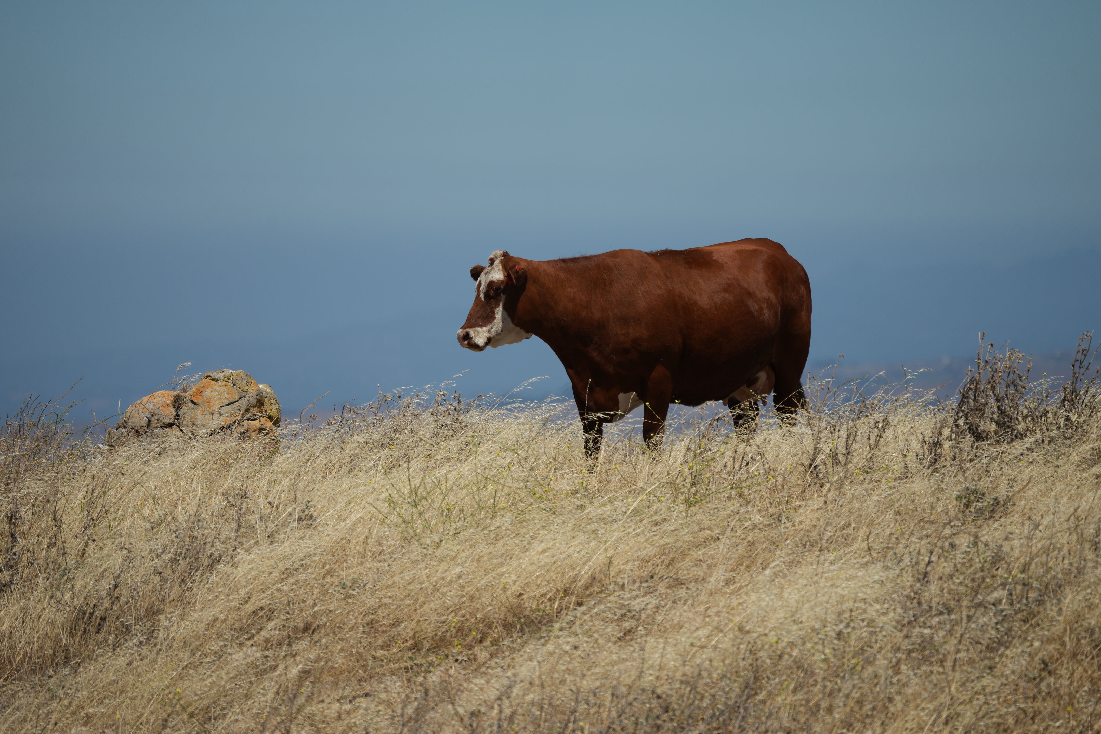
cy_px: 367
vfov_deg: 3.4
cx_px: 550
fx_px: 12232
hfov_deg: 5.2
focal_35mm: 400
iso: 160
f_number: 6.3
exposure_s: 1/1250
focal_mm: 400
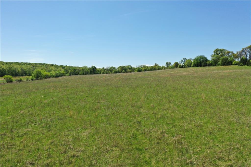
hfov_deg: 65.5
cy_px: 84
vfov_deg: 46.4
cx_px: 126
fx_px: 195
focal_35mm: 28
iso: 100
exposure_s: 1/1000
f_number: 4
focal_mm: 10.26
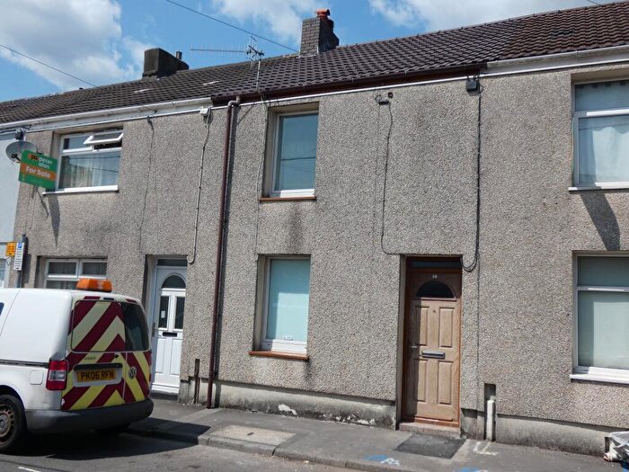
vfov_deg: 44.2
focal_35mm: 32
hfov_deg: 56.8
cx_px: 314
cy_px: 236
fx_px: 581
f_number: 4
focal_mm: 5.8
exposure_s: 1/1000
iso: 80
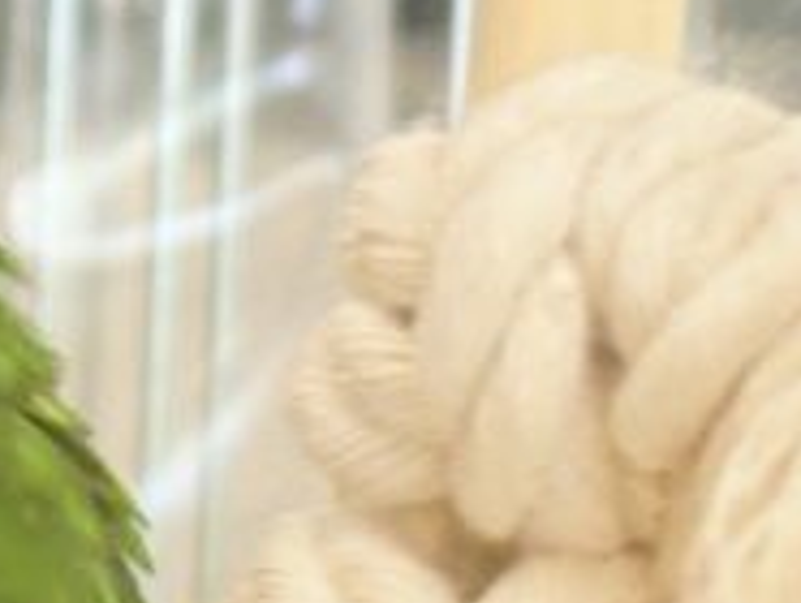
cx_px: -465
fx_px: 7762
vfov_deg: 4.4
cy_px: -78
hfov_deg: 5.8
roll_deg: -1.6
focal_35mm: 335
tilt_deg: +1.9
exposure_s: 1/50
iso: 64
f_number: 1.6
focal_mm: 5.96
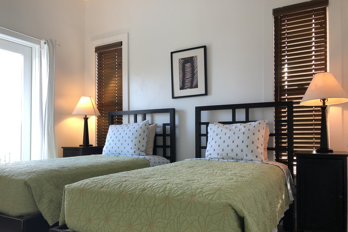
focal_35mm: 30
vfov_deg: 43.5
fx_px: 290
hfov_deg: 61.9
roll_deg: +0.3
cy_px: 133
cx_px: 169
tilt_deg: +0.8
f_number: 1.8
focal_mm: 3.99
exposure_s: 1/30
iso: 32
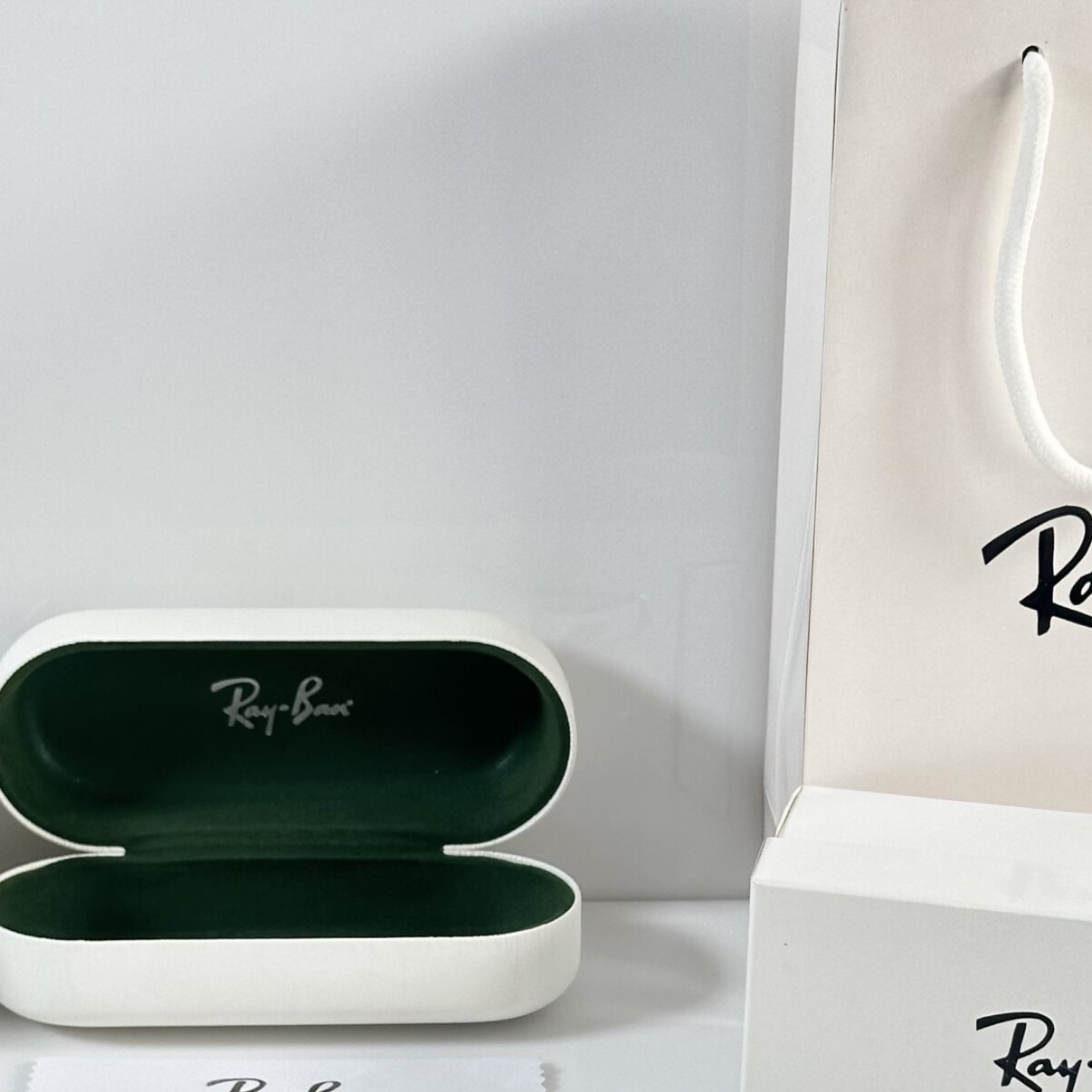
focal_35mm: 90
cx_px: 522
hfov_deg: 19.3
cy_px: 1043
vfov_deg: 18.9
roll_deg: -0.9
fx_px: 3212
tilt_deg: -29.3
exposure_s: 1/100
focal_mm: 6.86
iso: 64
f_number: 1.78
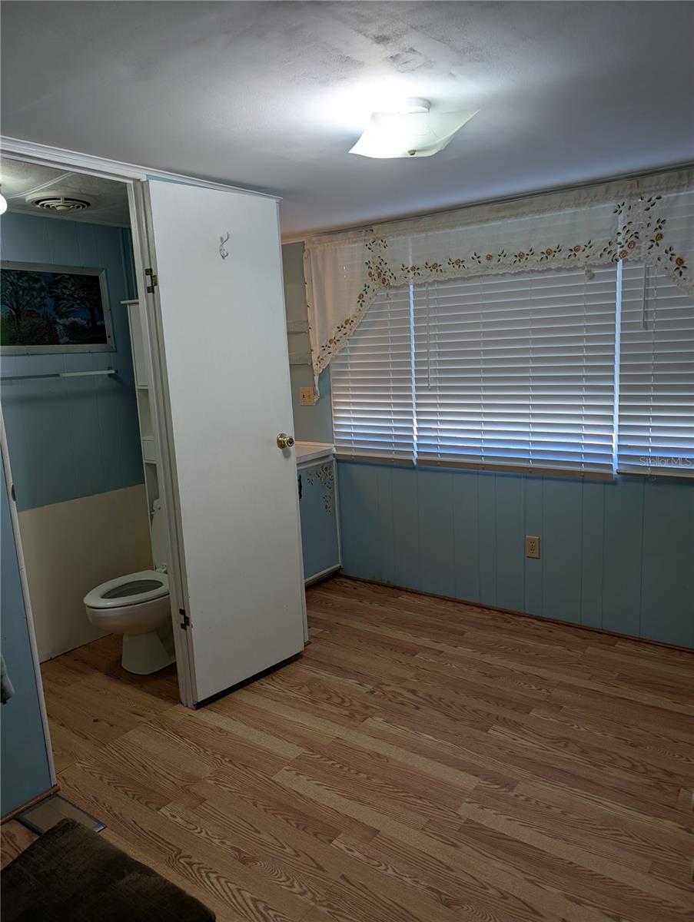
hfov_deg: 56.9
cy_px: 461
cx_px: 347
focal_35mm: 24
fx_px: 640
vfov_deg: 71.5
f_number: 1.68
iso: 29
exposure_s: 1/60
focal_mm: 6.9
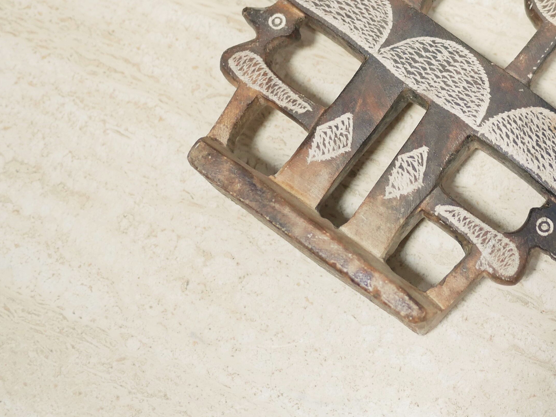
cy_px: 55
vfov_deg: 17.2
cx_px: 510
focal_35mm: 85
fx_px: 1366
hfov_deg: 22.4
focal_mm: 20
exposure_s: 1/60
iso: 400
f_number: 1.7
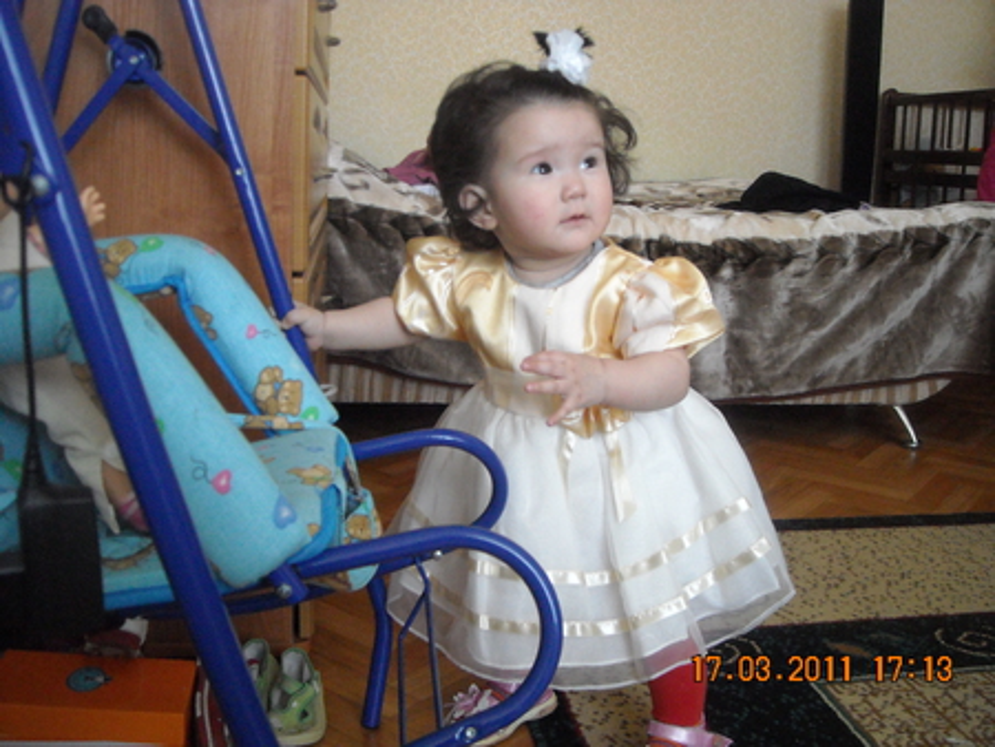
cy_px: 374
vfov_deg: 40.7
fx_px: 1007
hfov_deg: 52.6
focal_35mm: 35
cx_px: 498
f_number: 2.8
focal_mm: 5.7
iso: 400
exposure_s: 1/38
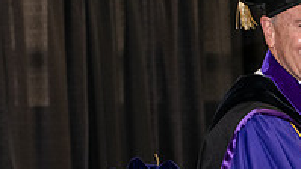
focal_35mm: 214
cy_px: 162
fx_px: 1708
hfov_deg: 10.0
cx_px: 325
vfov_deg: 5.7
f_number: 5
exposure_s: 1/200
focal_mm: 70
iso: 2500
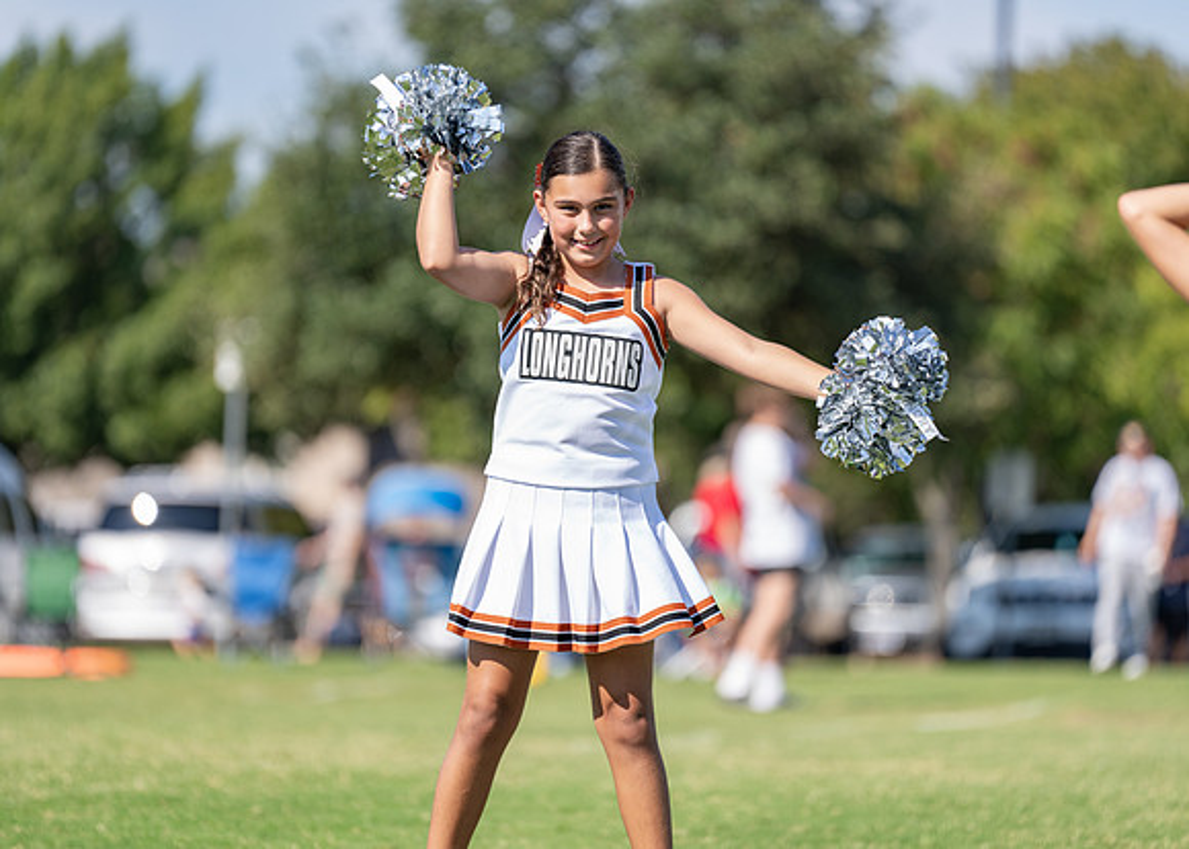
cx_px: 594
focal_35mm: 213
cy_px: 424
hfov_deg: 9.4
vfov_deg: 6.8
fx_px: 7194
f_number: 2.8
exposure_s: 1/1250
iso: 125
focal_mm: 200
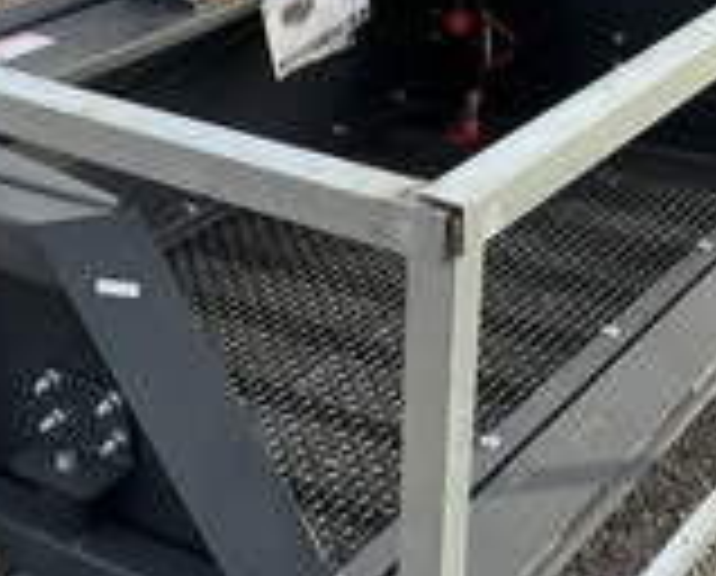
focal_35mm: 71
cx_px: 333
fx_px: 1508
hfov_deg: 26.7
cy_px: 324
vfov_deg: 21.6
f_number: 1.8
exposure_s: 1/159
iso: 20
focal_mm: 3
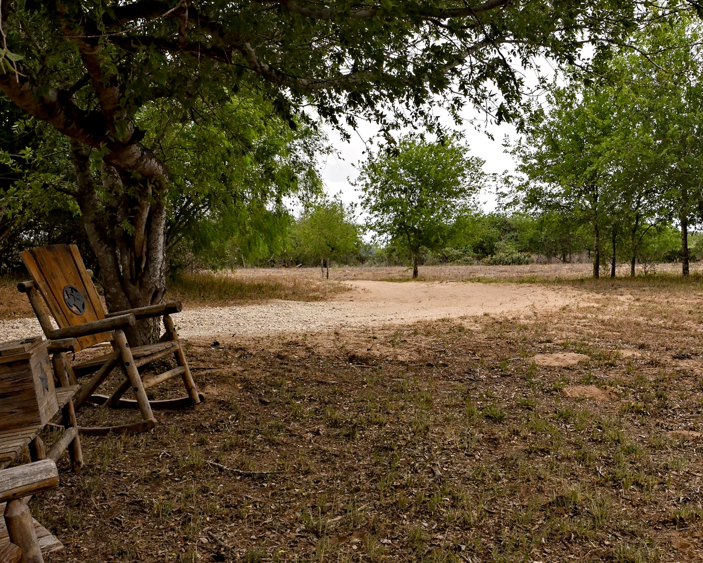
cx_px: 379
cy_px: 282
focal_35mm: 47
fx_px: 978
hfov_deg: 39.5
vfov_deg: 32.1
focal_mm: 24
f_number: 8
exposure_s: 1/1000
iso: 400
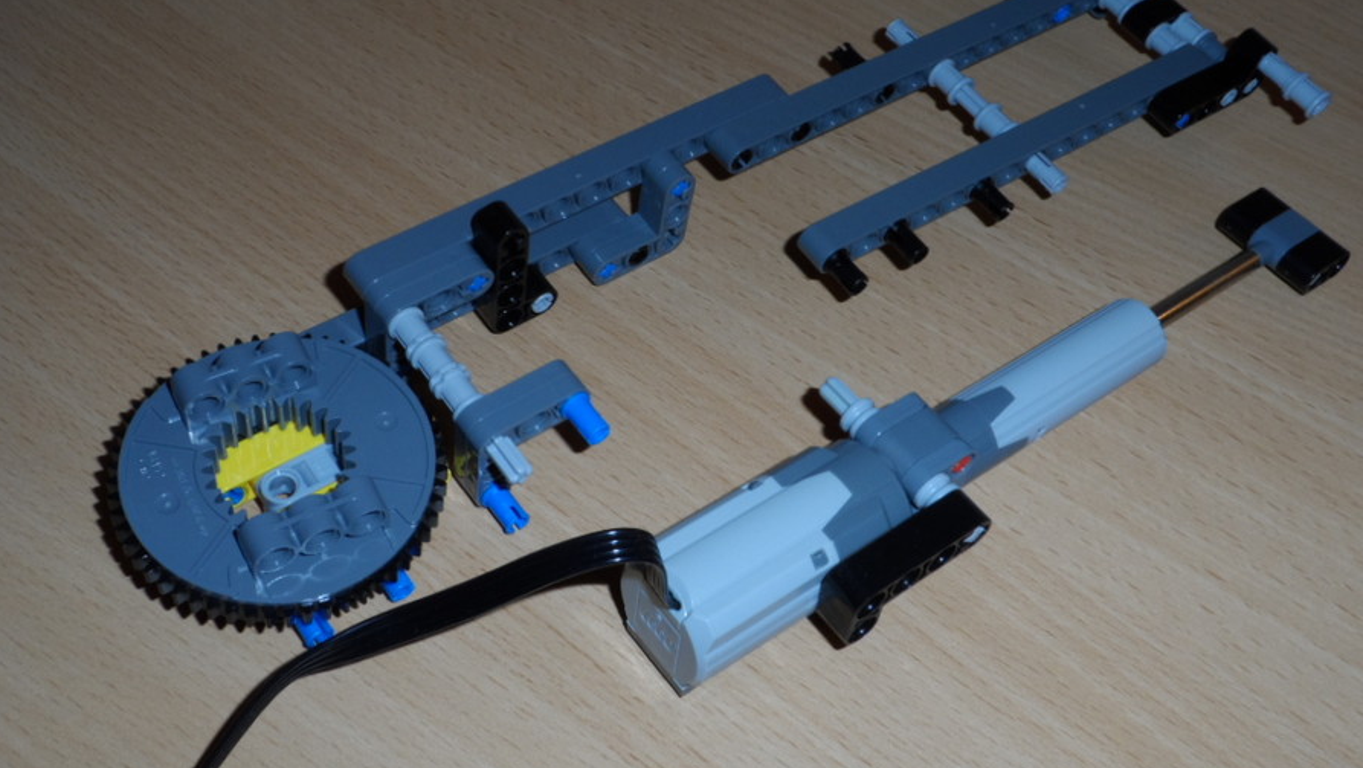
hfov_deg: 45.5
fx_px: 1627
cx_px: 682
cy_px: 324
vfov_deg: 26.5
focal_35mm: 45
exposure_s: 1/15
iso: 100
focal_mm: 6.8
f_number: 7.4
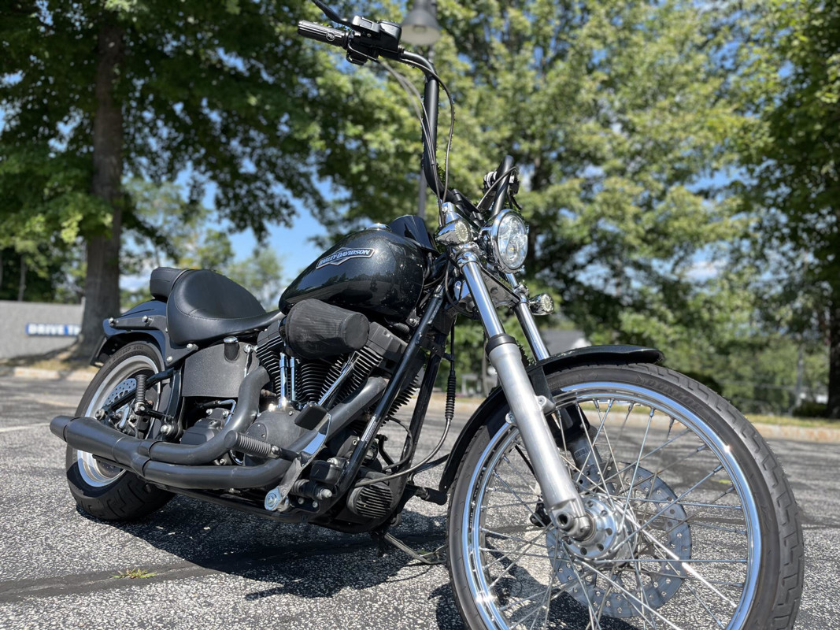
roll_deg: -2.8
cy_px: 315
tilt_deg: +0.8
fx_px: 631
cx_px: 420
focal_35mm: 26
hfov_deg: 67.3
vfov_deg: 53.1
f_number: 1.6
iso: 50
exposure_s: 1/1477
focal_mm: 5.1
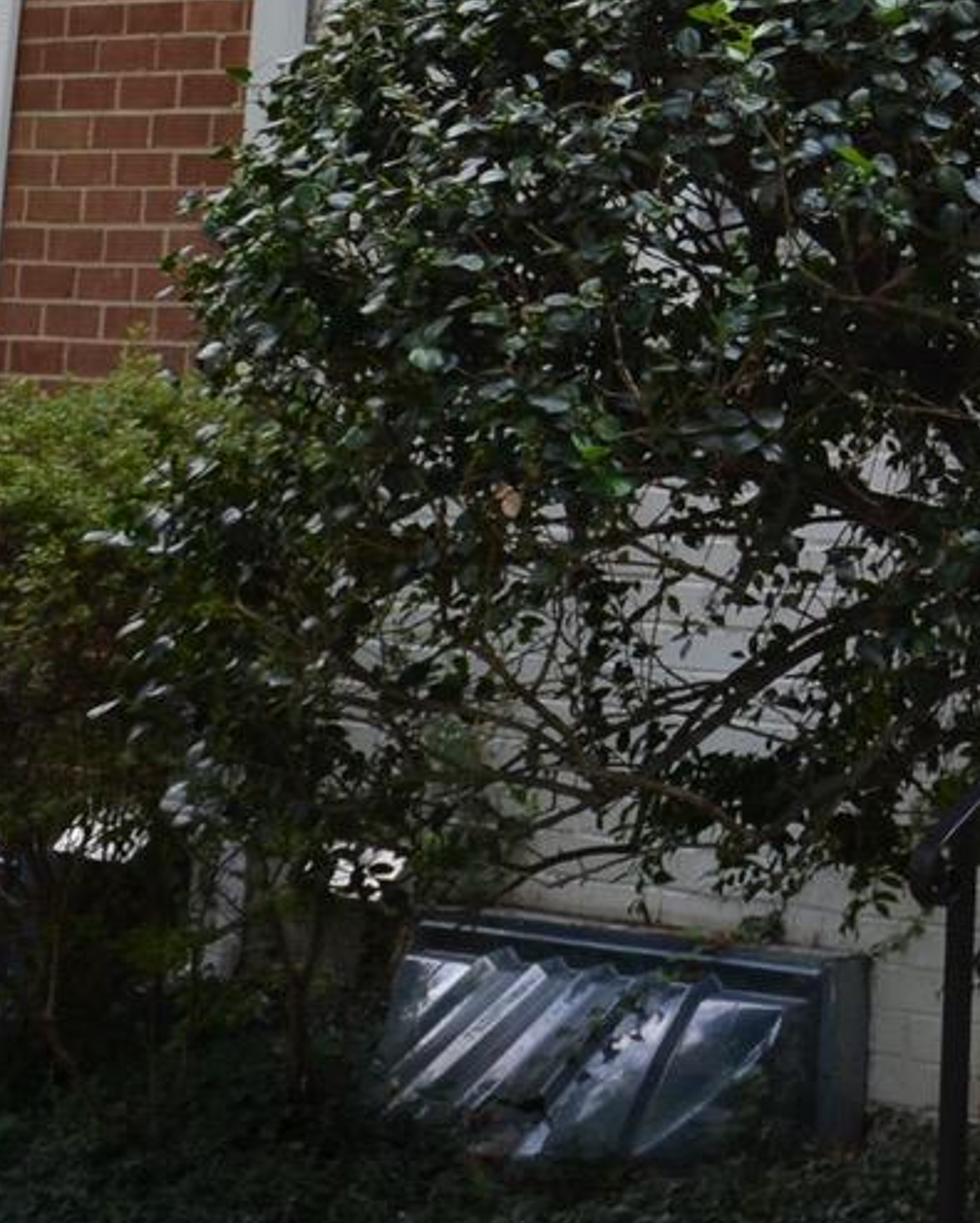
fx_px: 3803
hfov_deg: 13.3
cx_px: 1734
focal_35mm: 105
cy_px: -253
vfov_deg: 17.4
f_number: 5.6
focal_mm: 18
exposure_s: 1/125
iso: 200
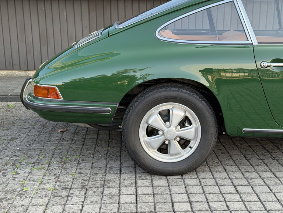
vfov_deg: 30.3
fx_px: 392
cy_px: 106
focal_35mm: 48
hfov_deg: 39.7
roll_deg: +0.0
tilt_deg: -15.1
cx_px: 142
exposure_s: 1/180
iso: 64
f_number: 1.78
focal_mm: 6.76
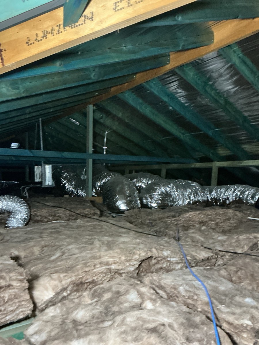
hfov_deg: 48.2
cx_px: 130
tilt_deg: +0.9
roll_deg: +0.1
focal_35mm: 29
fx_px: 289
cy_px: 172
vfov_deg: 61.7
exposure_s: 1/24
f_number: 1.8
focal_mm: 3
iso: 500
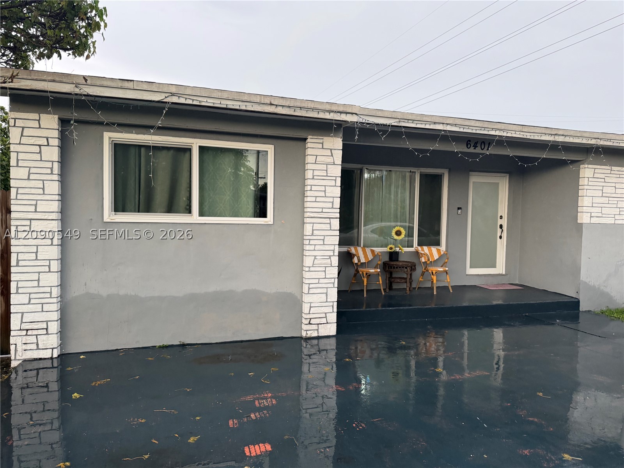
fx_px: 433
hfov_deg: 71.6
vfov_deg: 56.8
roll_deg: -1.9
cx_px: 312
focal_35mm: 24
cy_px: 234
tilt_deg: -3.7
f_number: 1.78
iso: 200
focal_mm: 6.76
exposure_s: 1/114
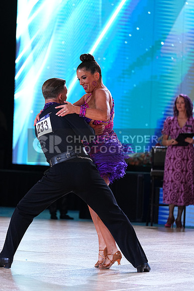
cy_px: 146
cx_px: 97
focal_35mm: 190
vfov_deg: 10.8
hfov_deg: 7.2
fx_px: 1535
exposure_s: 1/400
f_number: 4
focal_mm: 190
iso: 2000
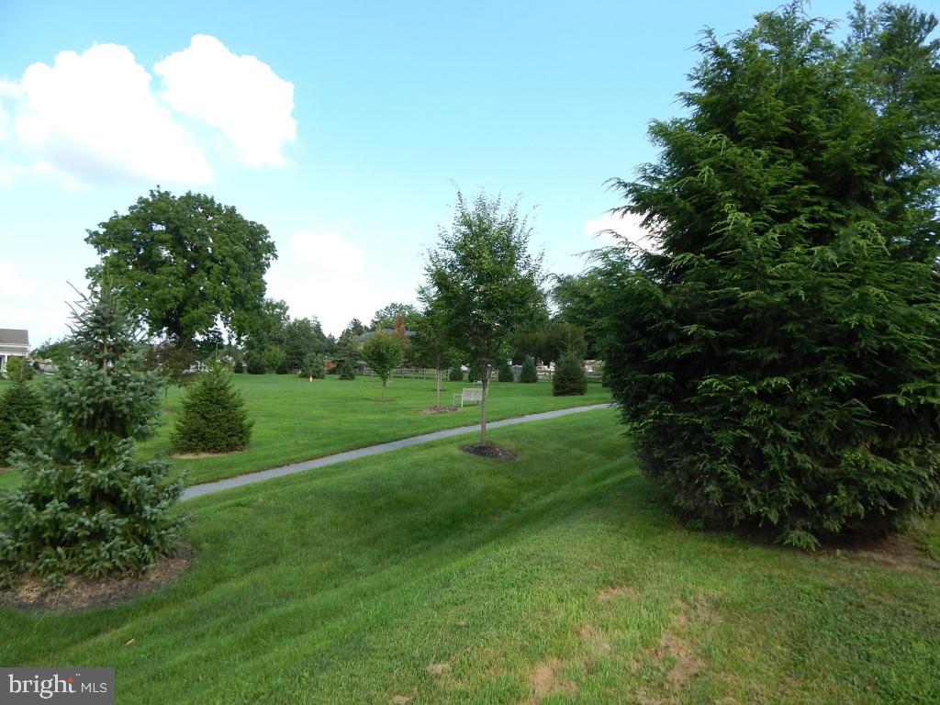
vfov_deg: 58.9
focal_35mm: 23
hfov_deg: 73.9
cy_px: 352
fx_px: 625
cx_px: 470
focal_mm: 4
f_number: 3
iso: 125
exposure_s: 1/640
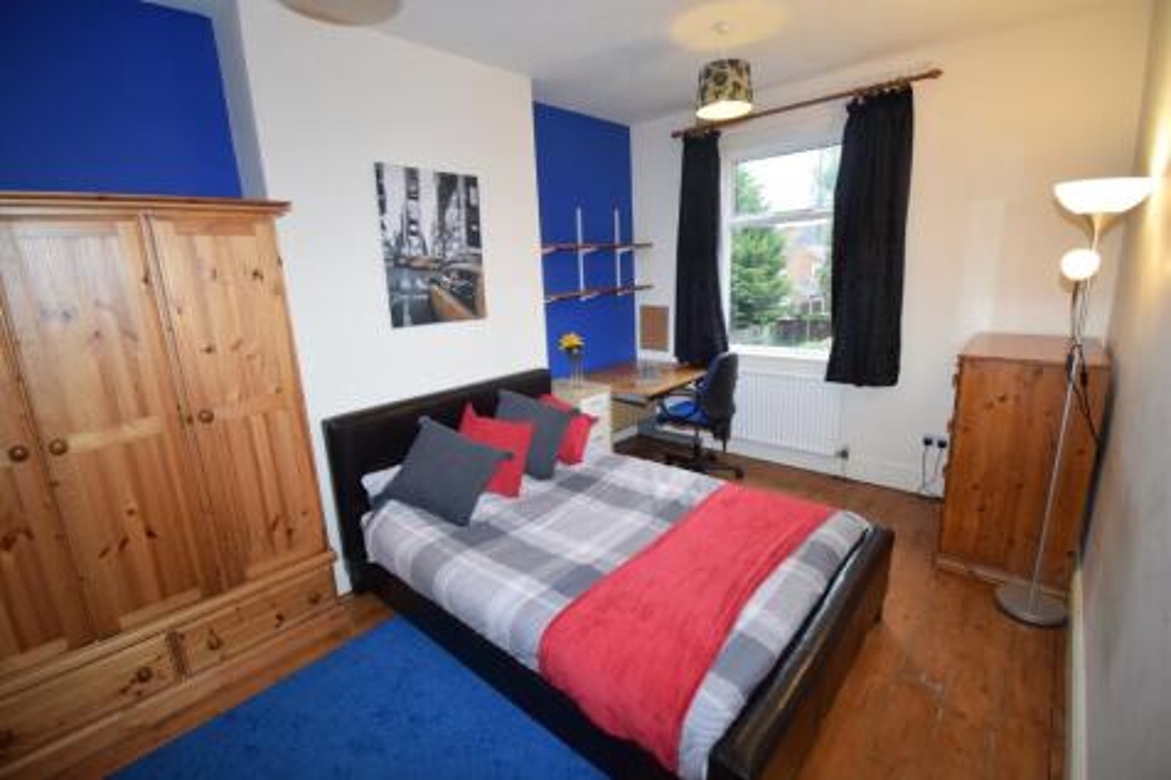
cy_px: 390
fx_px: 488
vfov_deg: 77.3
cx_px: 586
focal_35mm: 15
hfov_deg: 100.4
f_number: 4.5
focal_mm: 10
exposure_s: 1/60
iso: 560
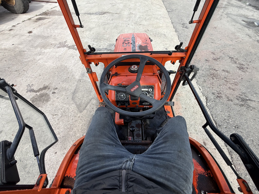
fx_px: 105
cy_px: 97
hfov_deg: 102.1
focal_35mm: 14
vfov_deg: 85.7
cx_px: 130
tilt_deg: -53.2
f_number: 2.2
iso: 50
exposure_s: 1/237
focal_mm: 2.22
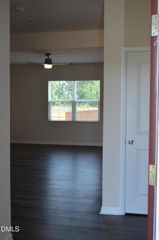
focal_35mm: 48
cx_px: 80
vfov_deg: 41.2
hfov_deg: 27.9
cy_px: 120
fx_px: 320
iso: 400
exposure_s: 1/100
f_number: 5.6
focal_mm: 32
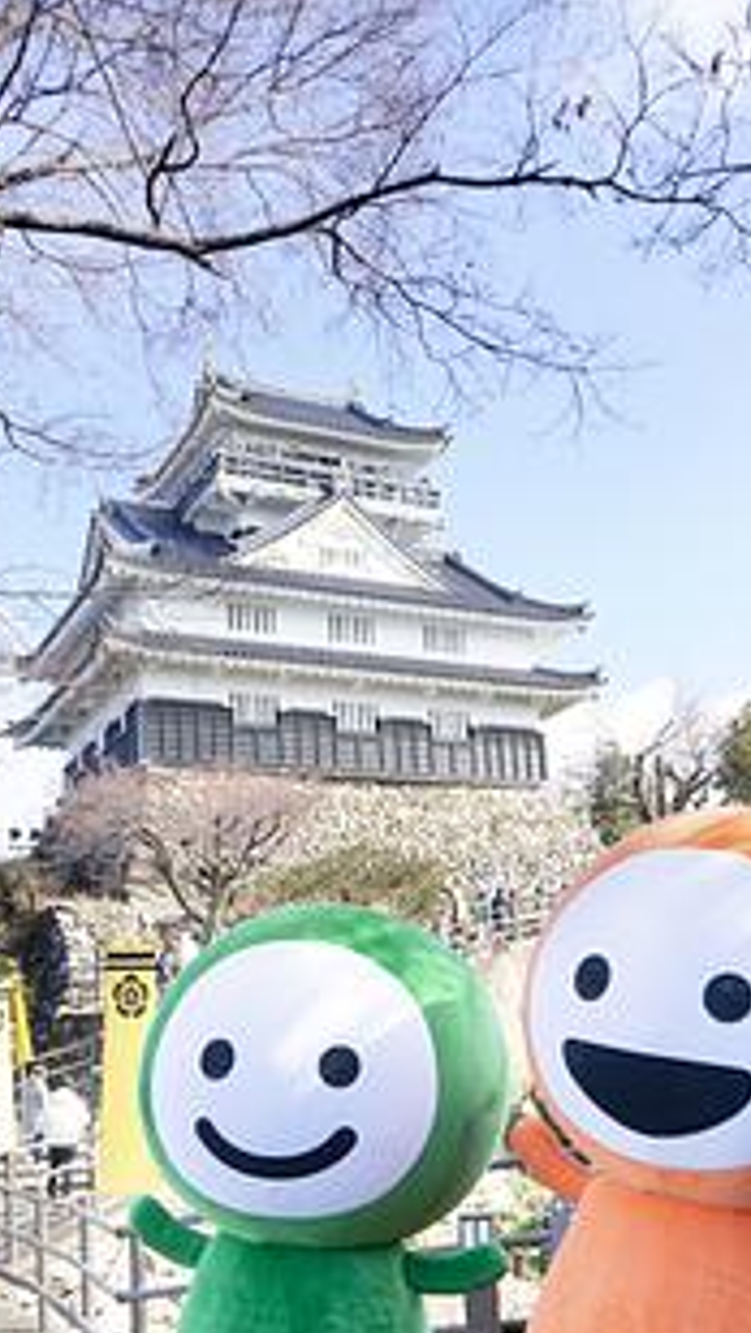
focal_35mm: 38
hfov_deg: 31.1
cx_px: 447
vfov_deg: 52.1
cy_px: 850
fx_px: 1344
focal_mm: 28
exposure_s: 1/100
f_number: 7.1
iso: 100
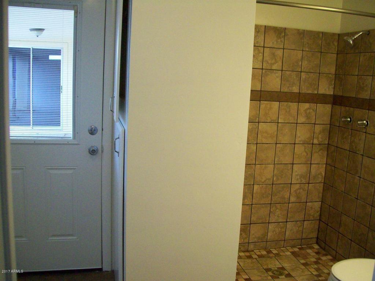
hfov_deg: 51.4
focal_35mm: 36
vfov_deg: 39.7
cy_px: 140
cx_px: 188
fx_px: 390
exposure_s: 1/64
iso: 237
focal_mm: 6
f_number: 2.7
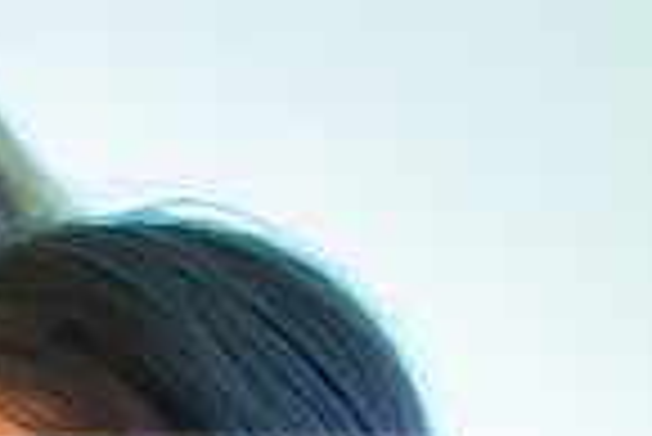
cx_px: -522
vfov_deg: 1.4
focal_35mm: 953
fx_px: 17277
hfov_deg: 2.2
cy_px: 900
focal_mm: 200
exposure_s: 1/80
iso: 6400
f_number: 2.8
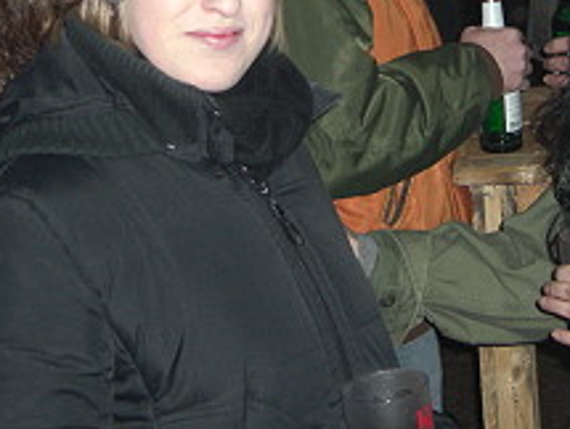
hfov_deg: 19.6
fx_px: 1649
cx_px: 362
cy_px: -83
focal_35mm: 100
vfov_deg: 14.4
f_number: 2.8
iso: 200
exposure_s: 1/60
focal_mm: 7.9
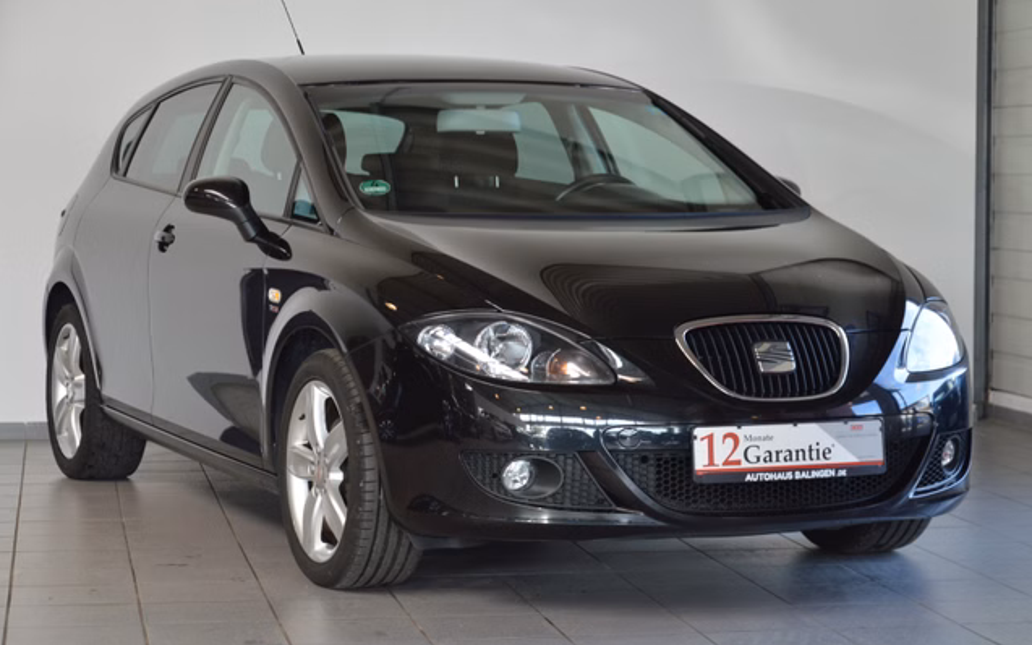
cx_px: 515
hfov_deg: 23.3
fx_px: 2503
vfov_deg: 14.7
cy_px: 318
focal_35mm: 89
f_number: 5
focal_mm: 58
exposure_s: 1/80
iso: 400
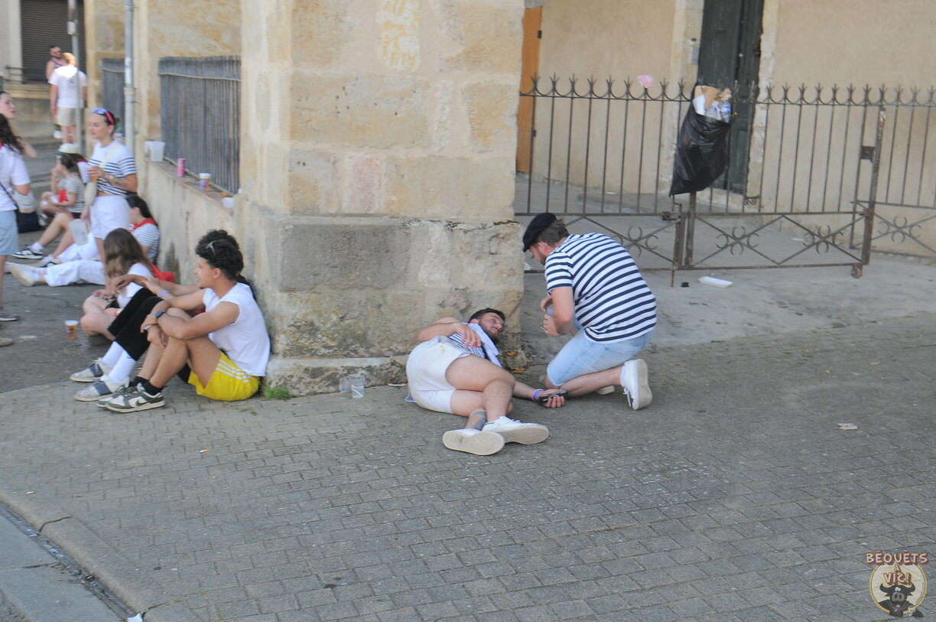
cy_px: 311
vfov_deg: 28.0
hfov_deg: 41.2
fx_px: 1246
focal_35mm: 48
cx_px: 468
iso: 200
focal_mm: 32
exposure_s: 1/125
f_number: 5.6
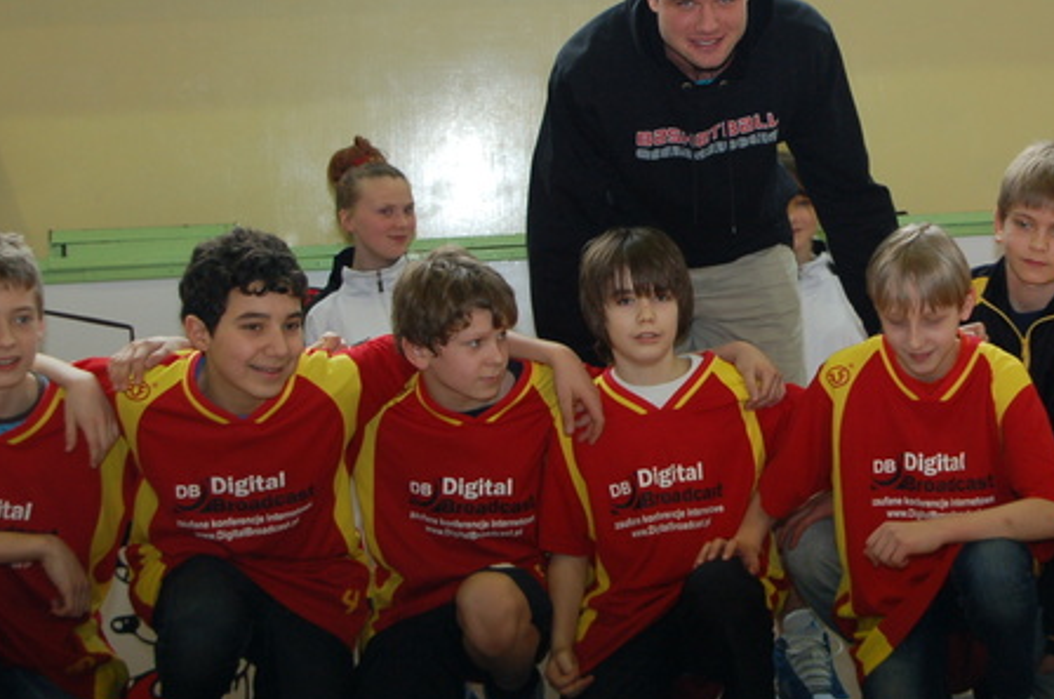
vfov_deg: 12.8
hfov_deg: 19.2
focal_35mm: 106
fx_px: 3098
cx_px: 798
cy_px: 201
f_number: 4.8
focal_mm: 44
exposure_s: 1/60
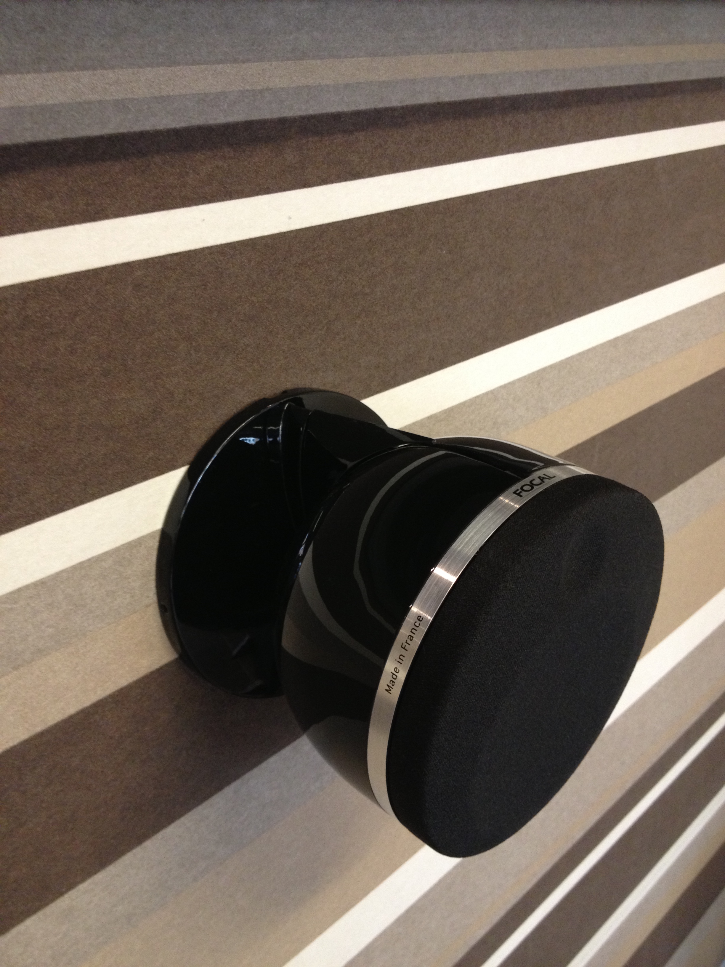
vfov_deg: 52.6
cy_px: 484
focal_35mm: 35
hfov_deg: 40.7
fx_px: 977
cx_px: 362
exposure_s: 1/20
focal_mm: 4.28
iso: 200
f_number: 2.4
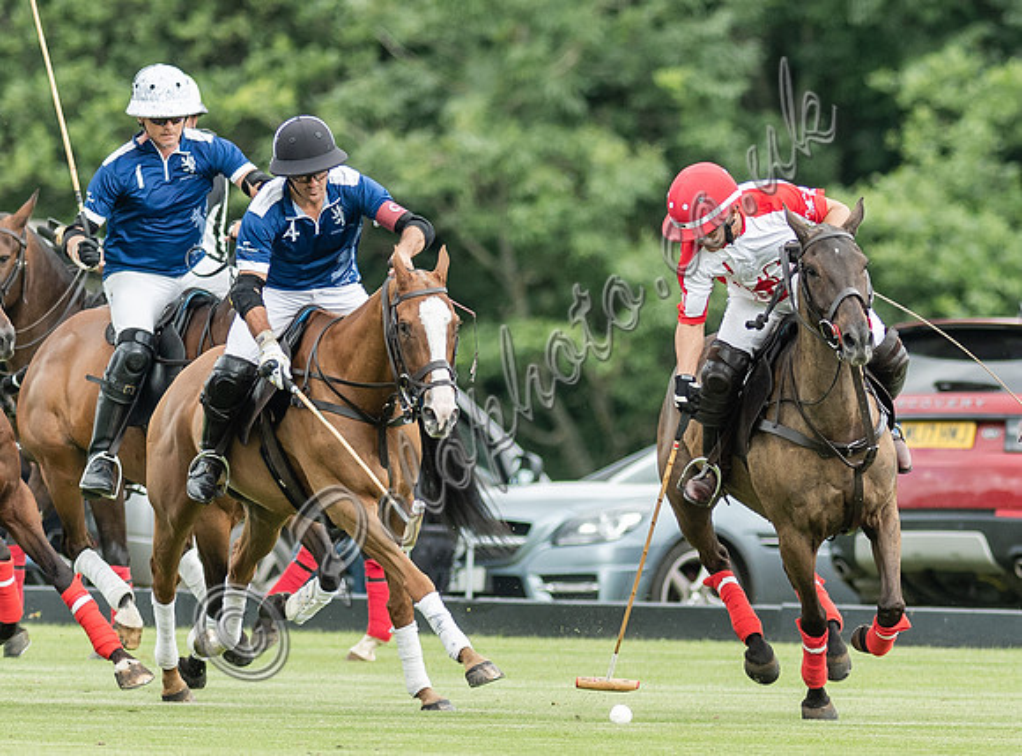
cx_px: 810
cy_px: 303
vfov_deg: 1.4
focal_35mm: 1063
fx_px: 31224
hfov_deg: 1.9
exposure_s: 1/1600
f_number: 2.8
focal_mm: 300
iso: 250
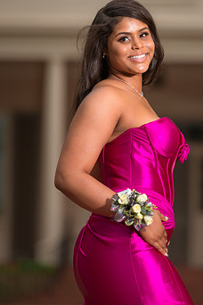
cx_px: 122
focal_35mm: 224
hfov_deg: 6.1
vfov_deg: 9.2
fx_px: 1895
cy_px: 138
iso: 100
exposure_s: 1/250
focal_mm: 170
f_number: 2.8
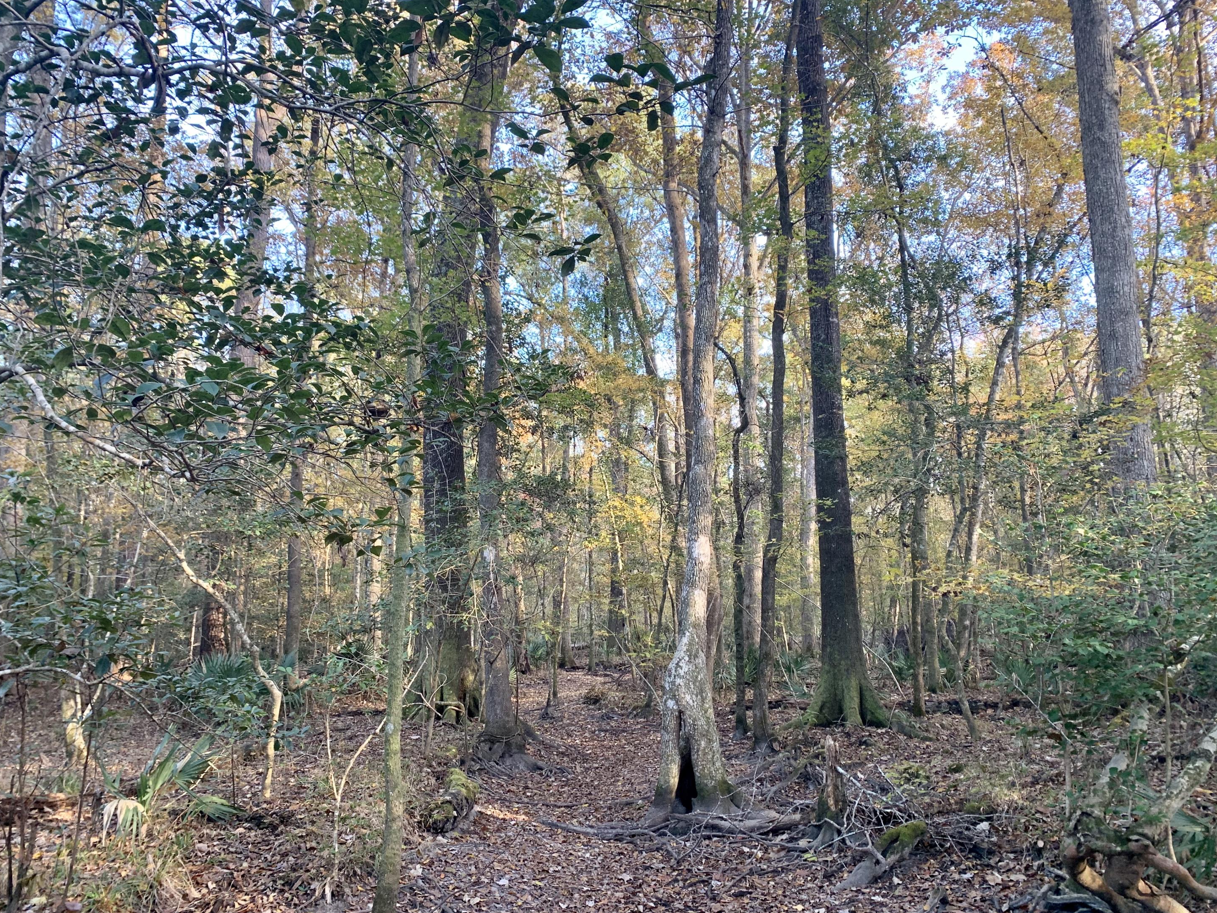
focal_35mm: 27
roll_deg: +1.1
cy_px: 465
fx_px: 949
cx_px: 607
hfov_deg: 65.3
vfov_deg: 51.4
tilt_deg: +10.3
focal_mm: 4.25
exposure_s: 1/121
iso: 80
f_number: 1.8
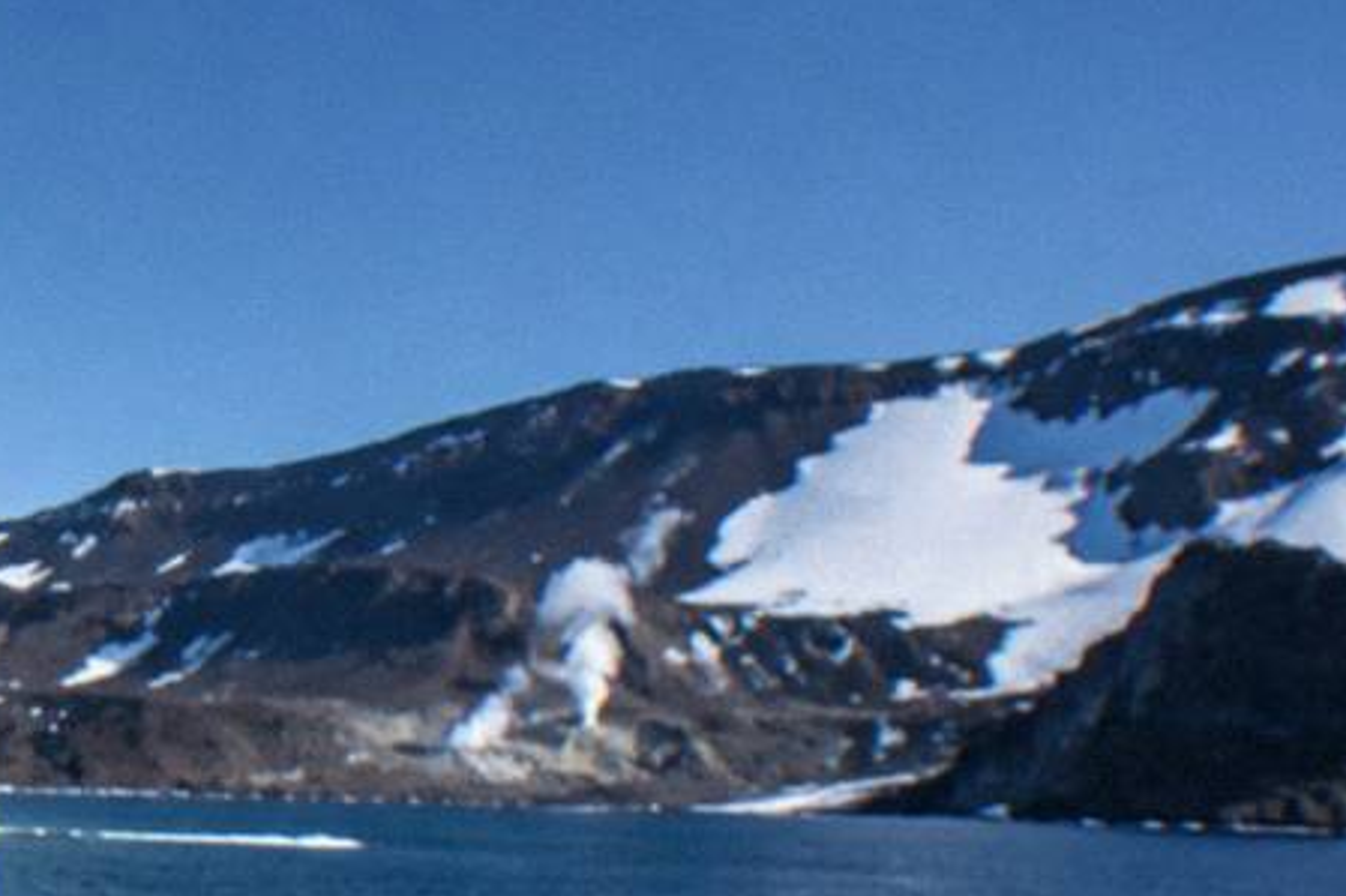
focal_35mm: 156
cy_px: 938
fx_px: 5830
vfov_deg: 8.7
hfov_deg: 13.0
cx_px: -27
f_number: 5
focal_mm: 70
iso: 500
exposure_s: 1/1250
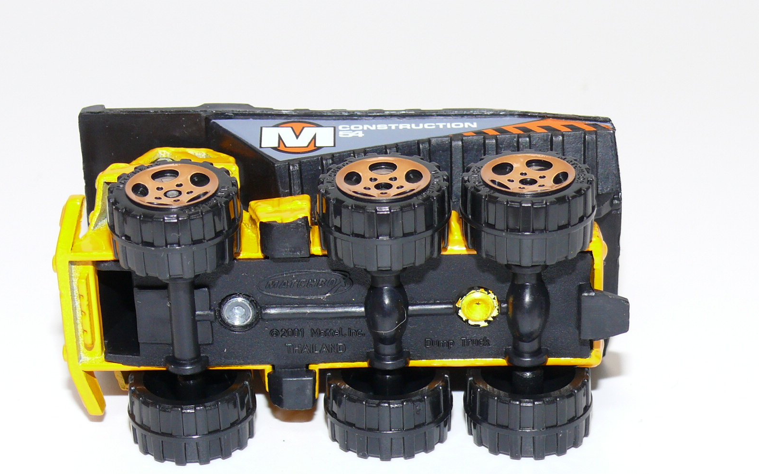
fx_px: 1965
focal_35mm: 95
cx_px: 380
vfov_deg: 13.8
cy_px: 263
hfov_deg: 21.9
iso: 100
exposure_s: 1/30
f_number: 4
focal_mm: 12.5
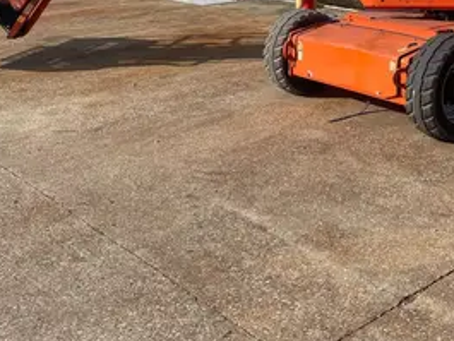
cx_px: 295
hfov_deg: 35.3
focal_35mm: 54
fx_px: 709
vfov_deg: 26.3
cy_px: 47
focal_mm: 4.2
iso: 32
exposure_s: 1/3861
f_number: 1.6
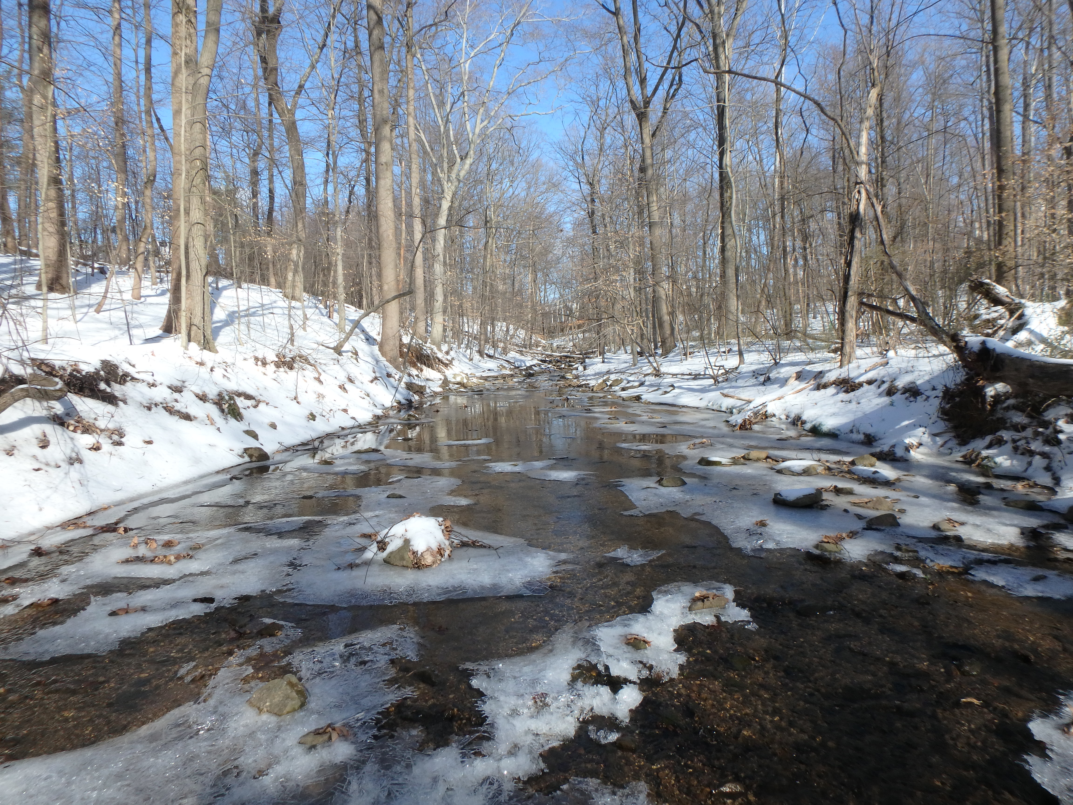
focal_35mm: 21
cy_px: 402
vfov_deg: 63.4
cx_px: 536
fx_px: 651
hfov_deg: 79.0
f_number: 3.5
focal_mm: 3.7
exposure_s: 1/800
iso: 125
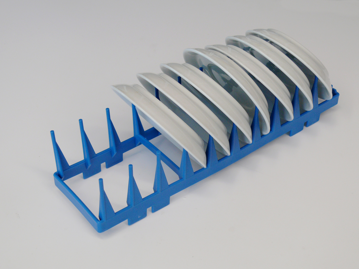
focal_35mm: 56
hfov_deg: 34.3
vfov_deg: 26.1
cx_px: 180
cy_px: 134
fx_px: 581
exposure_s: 1/60
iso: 100
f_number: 3.2
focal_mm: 10.4
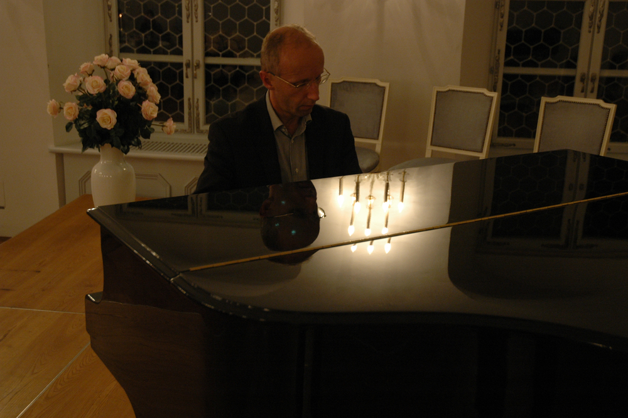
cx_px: 314
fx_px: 810
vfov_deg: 28.9
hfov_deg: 42.4
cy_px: 209
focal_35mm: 46
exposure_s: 1/30
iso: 720
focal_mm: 31
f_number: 4
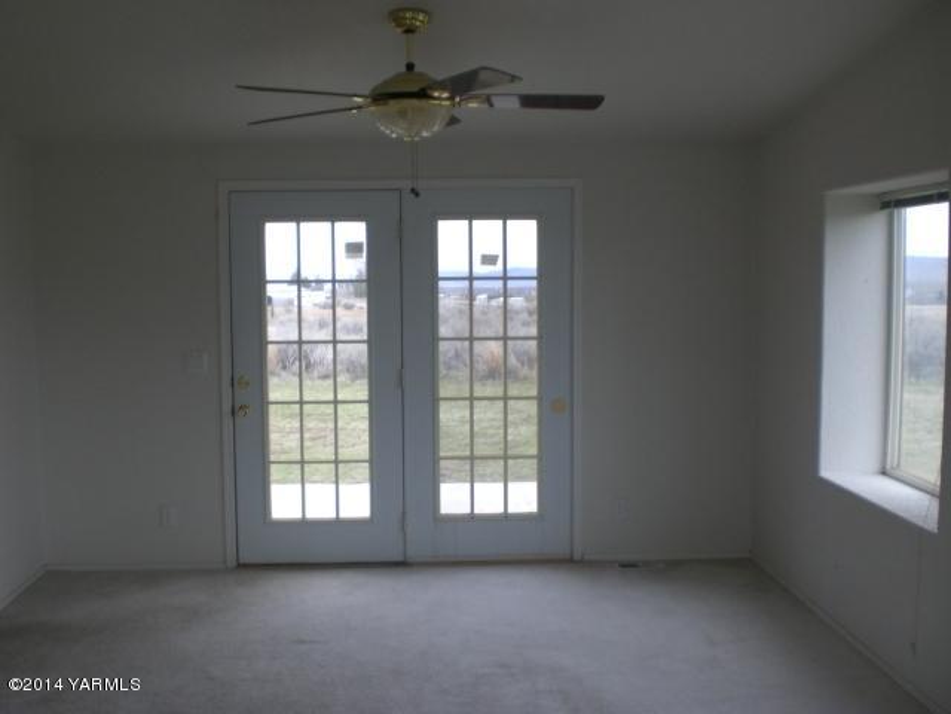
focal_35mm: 38
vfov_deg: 37.7
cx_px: 476
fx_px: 1044
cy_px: 357
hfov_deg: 49.0
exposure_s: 1/80
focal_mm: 6.3
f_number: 3.1
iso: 100
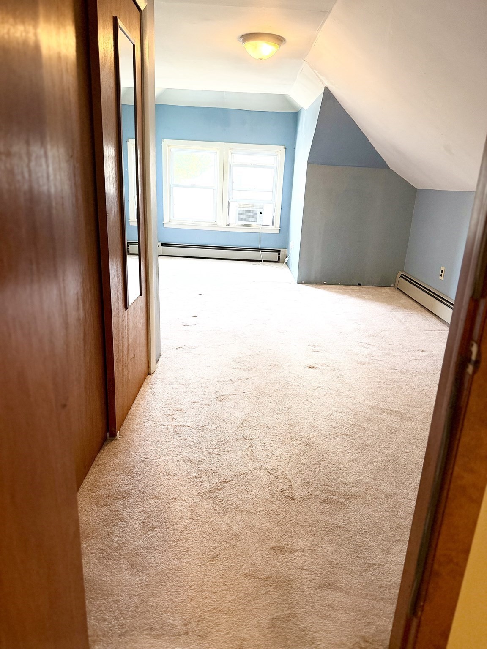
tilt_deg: -17.6
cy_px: 324
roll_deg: -3.6
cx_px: 244
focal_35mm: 24
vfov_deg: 71.6
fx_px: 450
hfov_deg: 56.8
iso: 320
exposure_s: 1/120
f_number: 1.78
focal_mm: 6.76
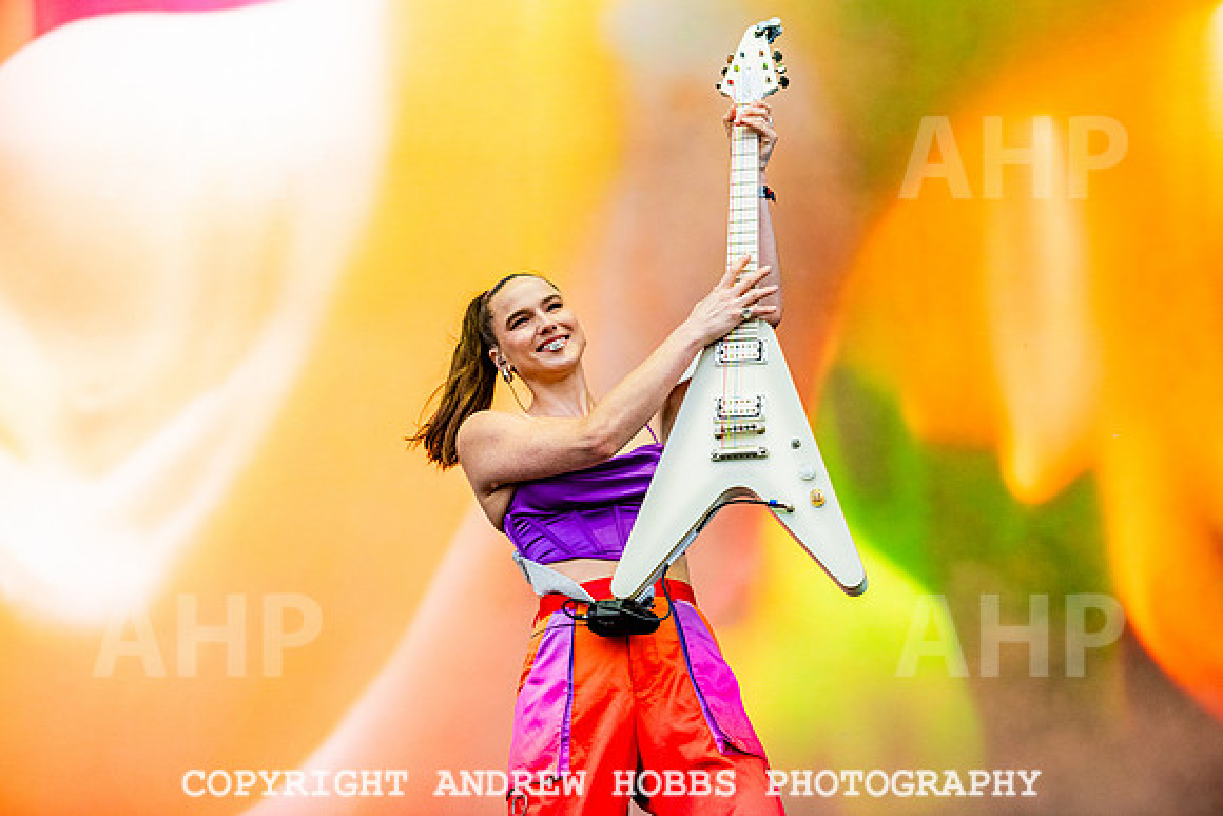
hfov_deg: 17.1
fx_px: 4077
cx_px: 612
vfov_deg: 11.4
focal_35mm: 120
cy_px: 408
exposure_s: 1/2000
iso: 1250
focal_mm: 120
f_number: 5
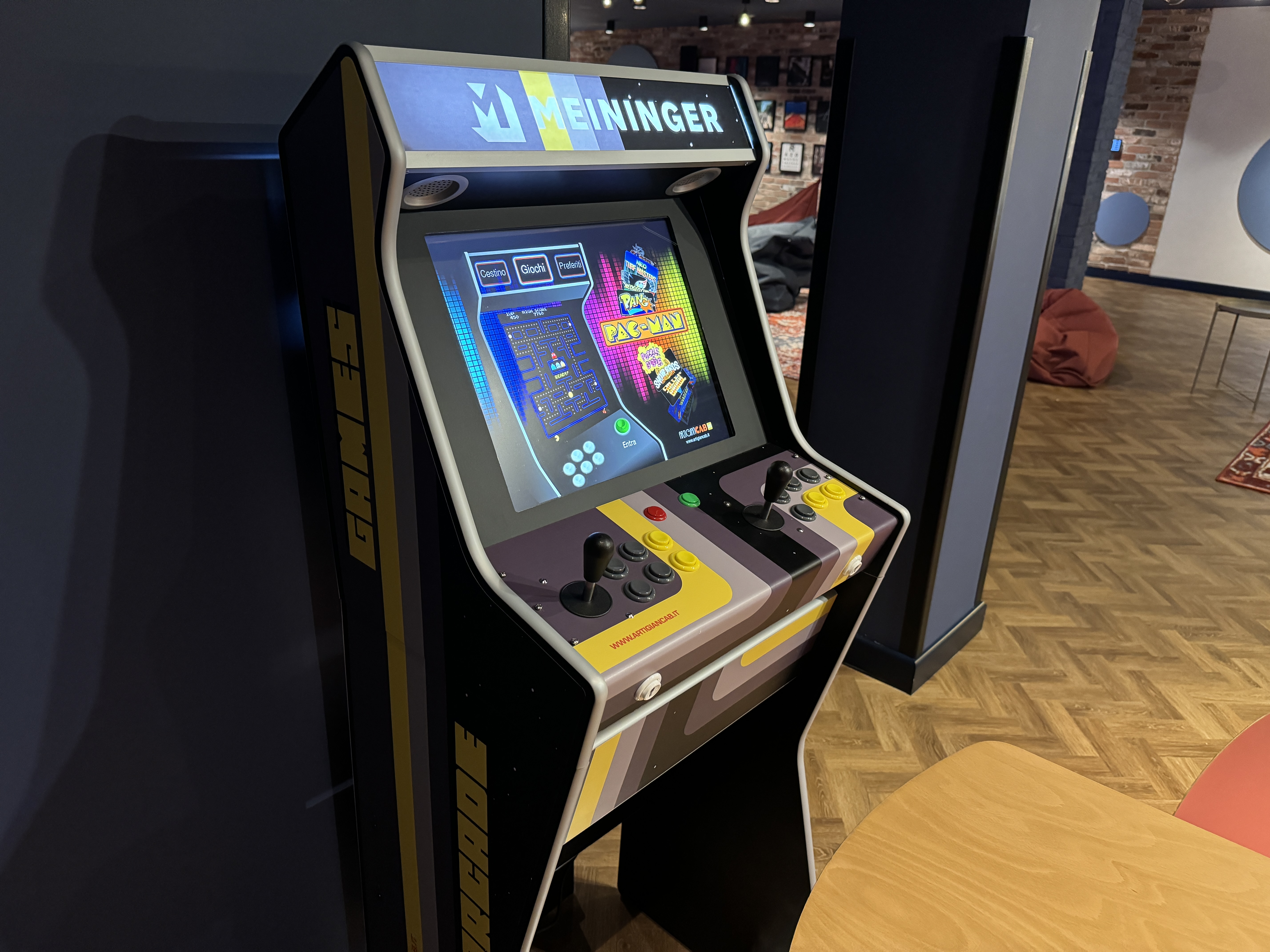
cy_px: 476
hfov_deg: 71.6
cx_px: 635
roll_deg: -1.9
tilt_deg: -22.6
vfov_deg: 56.8
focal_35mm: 24
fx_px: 881
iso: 800
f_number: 1.78
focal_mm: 6.86
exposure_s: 1/33
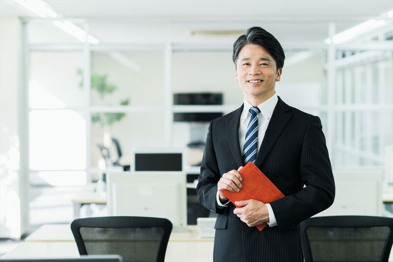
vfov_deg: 16.1
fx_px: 928
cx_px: 196
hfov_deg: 23.9
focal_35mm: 85
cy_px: 131
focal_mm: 85
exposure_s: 1/200
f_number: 3.2
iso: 500
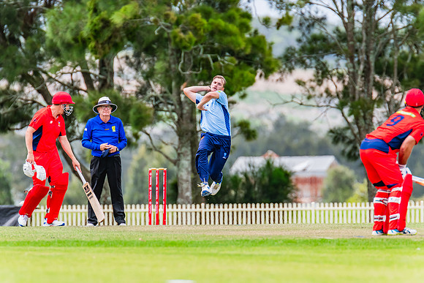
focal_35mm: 611
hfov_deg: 3.4
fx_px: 7202
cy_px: 144
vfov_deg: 2.3
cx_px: 208
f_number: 9
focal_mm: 600
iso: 800
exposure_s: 1/1250
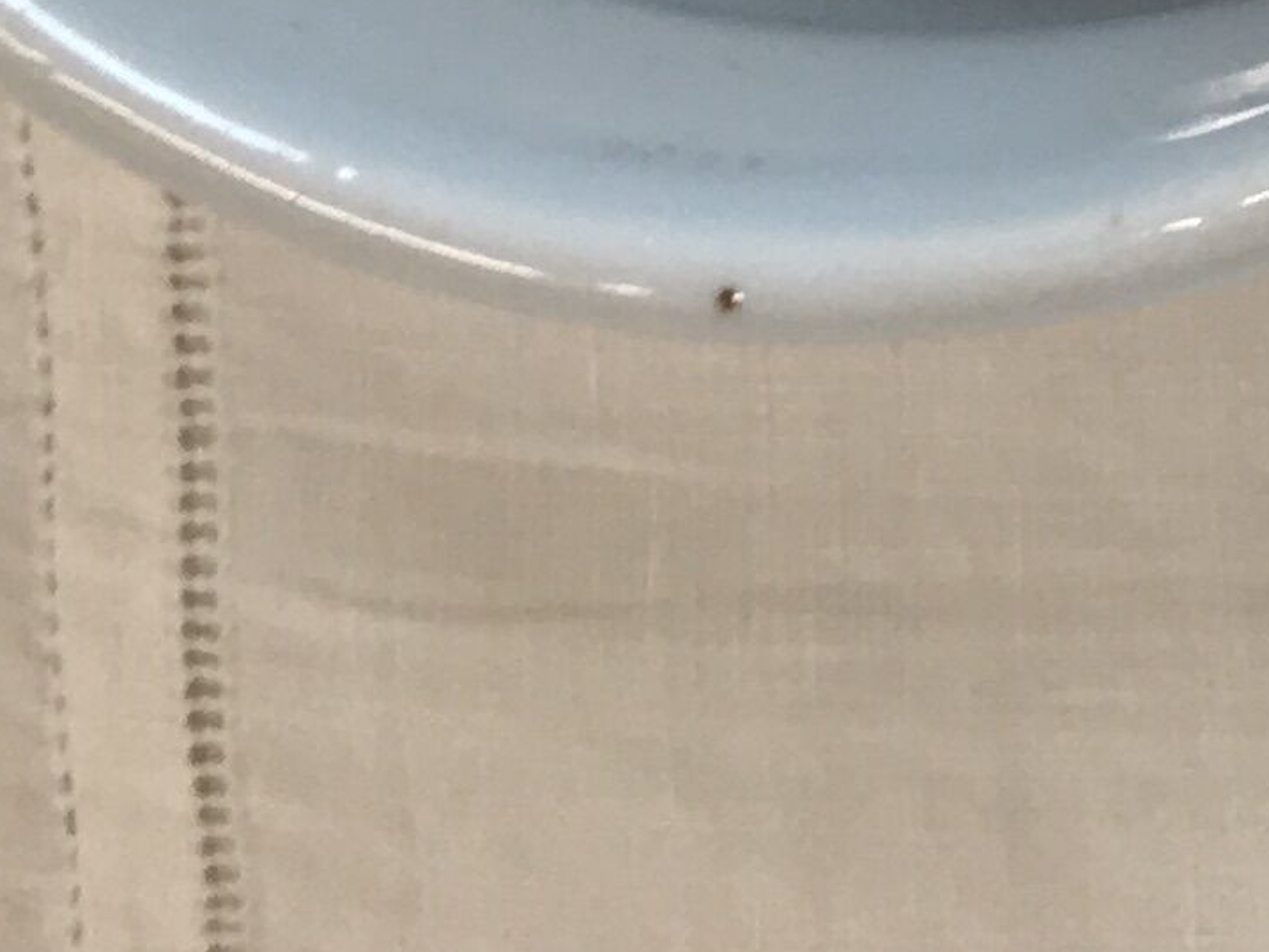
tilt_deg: -88.2
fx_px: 5976
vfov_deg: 8.2
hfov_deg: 11.6
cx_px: 1931
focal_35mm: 163
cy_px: -1566
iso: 25
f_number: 2.2
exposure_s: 1/50
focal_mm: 4.15
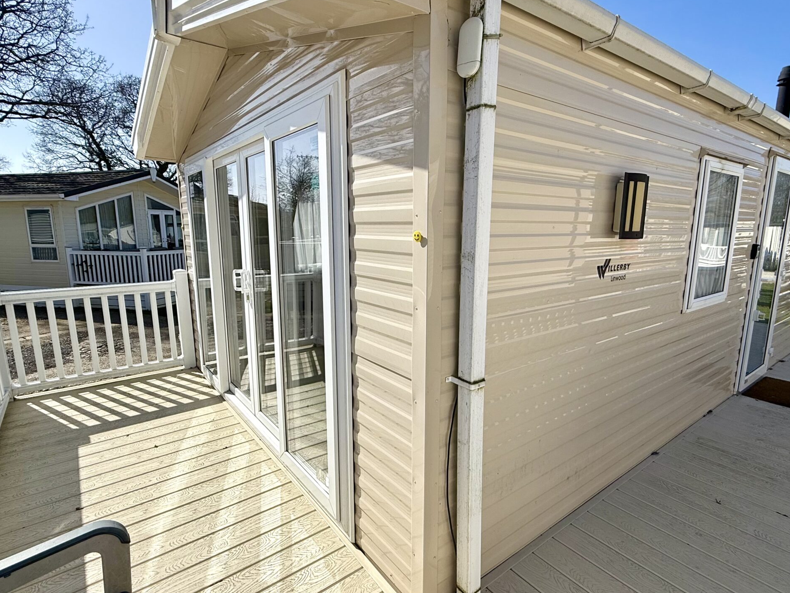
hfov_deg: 84.6
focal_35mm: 19
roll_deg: +0.1
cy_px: 303
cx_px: 407
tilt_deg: -10.0
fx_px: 434
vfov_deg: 68.7
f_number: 2.2
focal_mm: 2.22
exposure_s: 1/3663
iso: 50
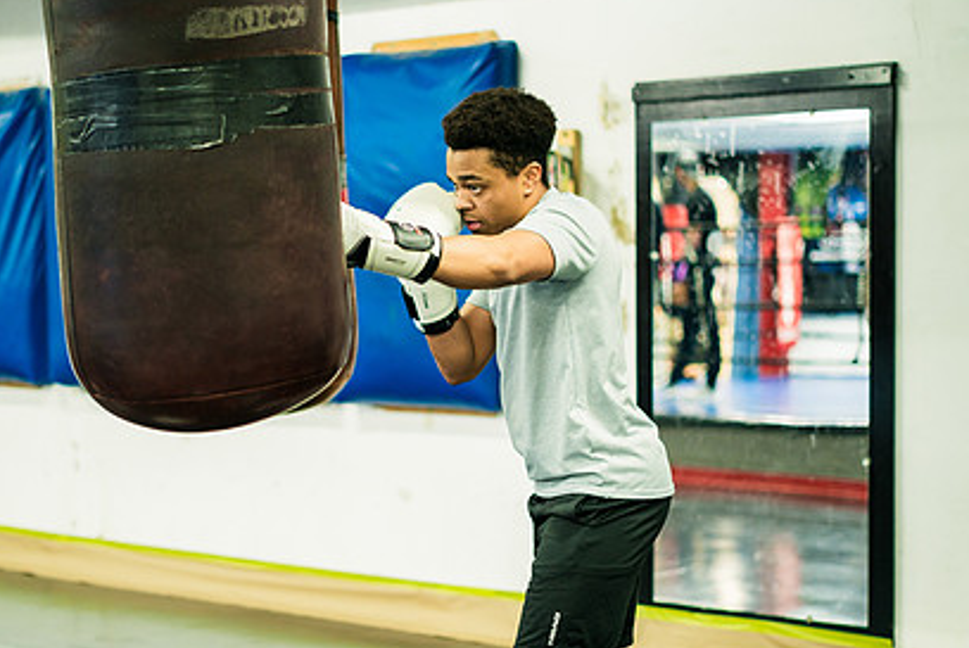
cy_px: 329
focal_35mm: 71
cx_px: 404
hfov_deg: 28.4
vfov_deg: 19.2
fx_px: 1913
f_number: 1.8
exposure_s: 1/160
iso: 800
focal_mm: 50
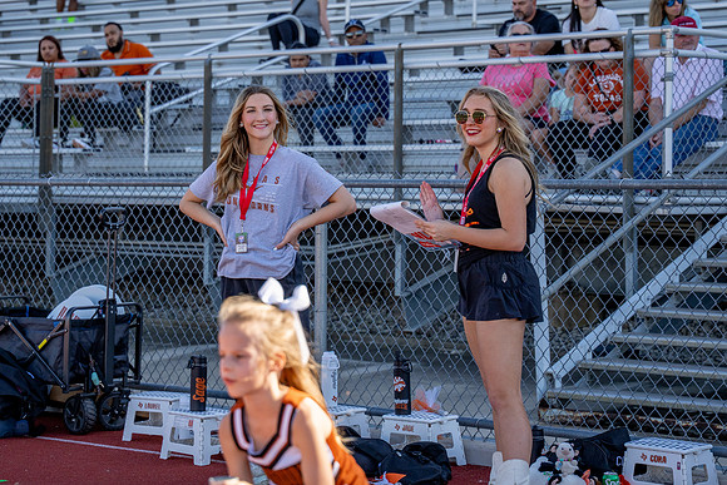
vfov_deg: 13.2
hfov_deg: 19.6
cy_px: 168
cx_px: 304
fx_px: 2100
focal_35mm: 104
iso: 250
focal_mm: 70
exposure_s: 1/3200
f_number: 2.8
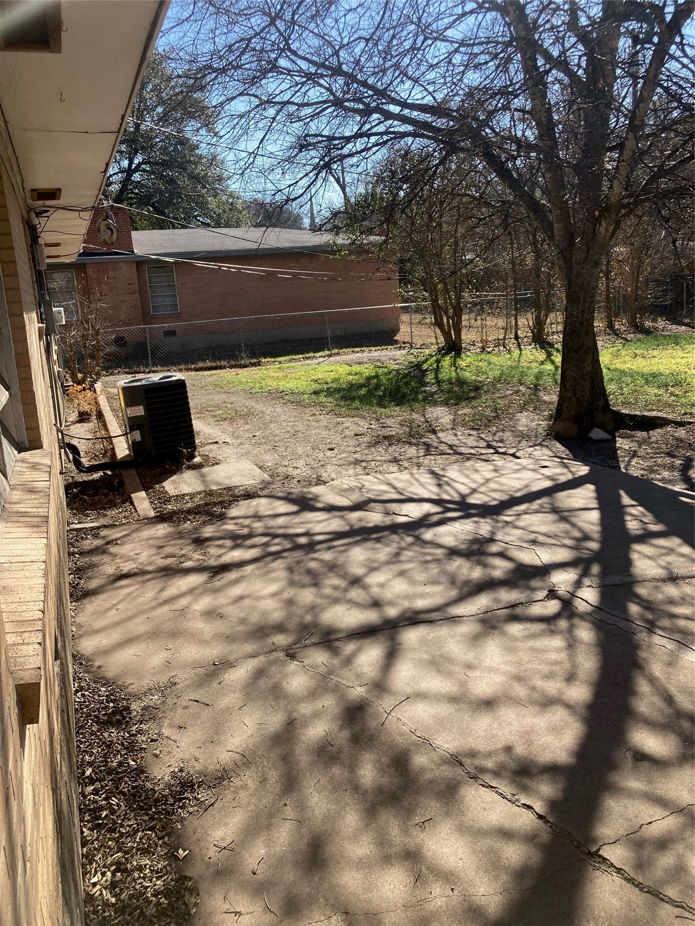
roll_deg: +3.4
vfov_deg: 63.4
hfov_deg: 49.7
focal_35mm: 28
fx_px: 750
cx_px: 348
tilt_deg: -11.0
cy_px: 463
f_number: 1.8
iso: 20
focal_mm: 3.99
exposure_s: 1/1033
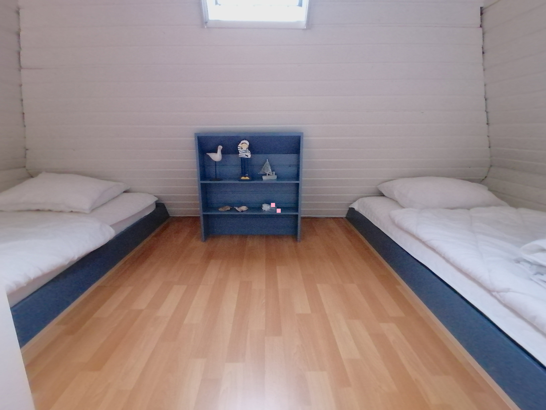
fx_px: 268
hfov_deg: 91.0
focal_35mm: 17
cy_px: 205
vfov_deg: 74.7
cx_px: 273
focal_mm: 2.84
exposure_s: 1/16.7
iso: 1000
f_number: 2.4
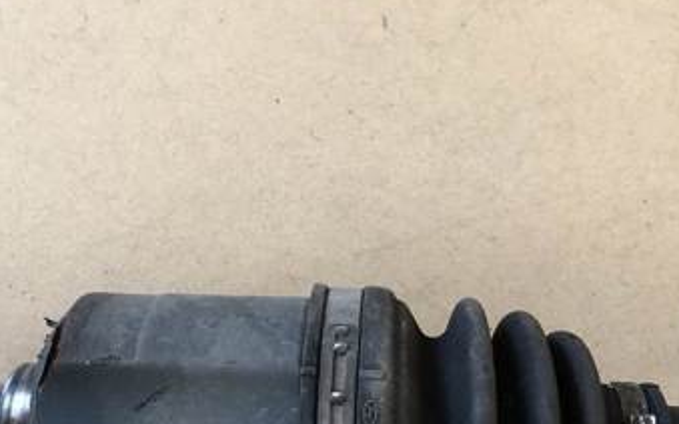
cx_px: 252
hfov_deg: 36.1
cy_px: 456
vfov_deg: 22.0
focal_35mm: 56
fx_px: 1036
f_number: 1.8
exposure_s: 1/15
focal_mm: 4
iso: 50
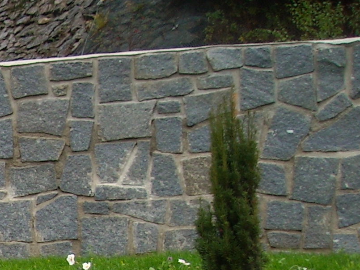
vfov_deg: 9.8
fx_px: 1476
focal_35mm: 142
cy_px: 500
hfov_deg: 12.3
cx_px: -368
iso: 64
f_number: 2.8
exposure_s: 1/33
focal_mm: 5.7
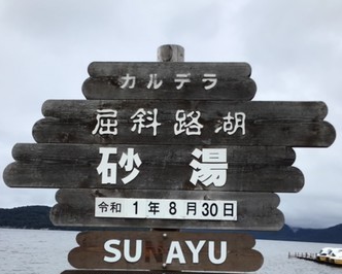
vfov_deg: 35.5
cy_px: 215
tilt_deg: +0.2
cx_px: 171
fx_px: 415
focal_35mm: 41
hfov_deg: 44.8
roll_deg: -1.8
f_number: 2.4
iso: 25
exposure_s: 1/895
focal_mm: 3.3
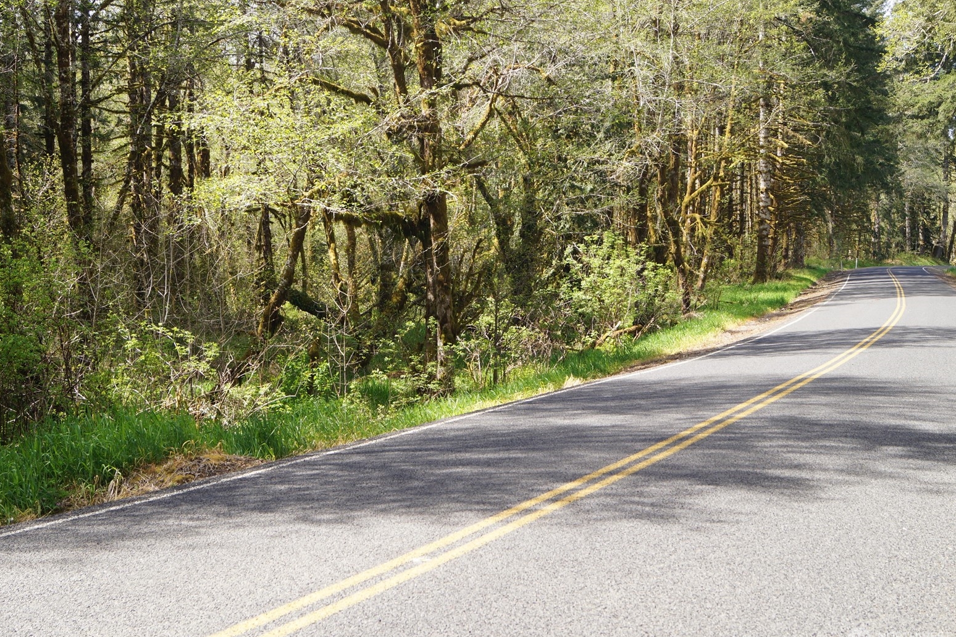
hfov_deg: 34.7
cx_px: 445
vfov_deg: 23.6
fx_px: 1528
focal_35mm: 58
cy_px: 320
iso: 100
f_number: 8
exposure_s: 1/80
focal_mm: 35
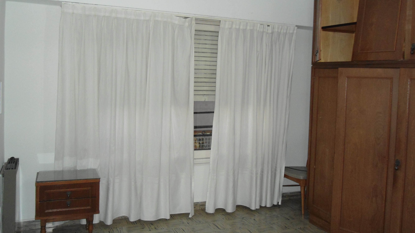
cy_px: 93
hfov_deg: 58.0
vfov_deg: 34.5
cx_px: 207
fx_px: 374
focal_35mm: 34
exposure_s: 1/40
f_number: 3
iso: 400
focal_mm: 5.6
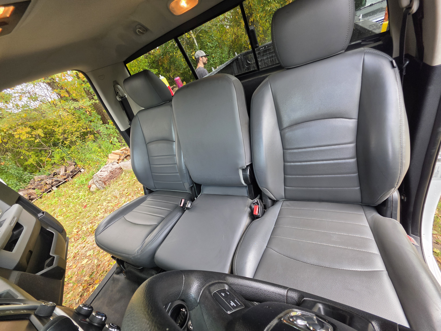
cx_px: 220
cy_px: 166
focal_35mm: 13
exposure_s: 1/120
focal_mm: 2.2
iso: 50
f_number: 1.9
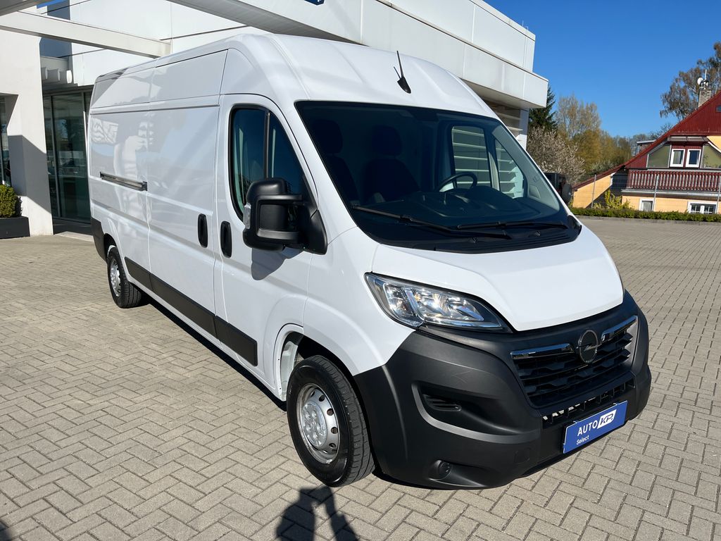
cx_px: 360
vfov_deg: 53.1
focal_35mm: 26
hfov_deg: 67.3
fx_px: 542
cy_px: 270
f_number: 1.6
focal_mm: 5.1
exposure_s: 1/7353
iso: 50
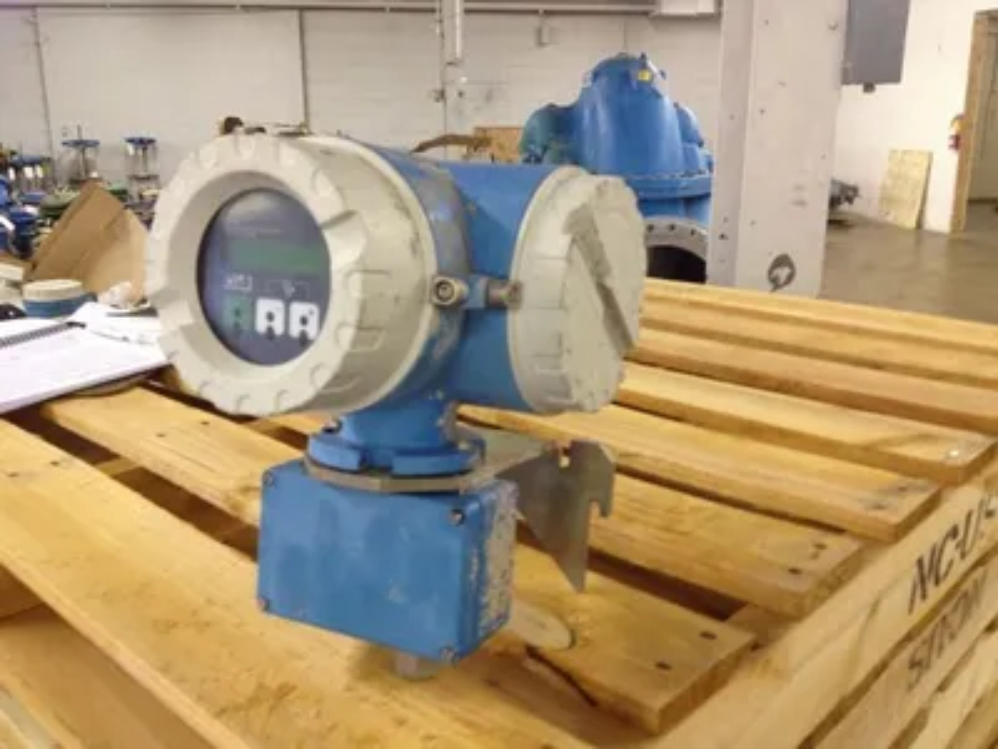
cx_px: 499
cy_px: 374
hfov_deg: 52.6
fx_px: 1009
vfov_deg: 40.7
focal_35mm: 35
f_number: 2.4
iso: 160
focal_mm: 4.28
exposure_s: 1/20
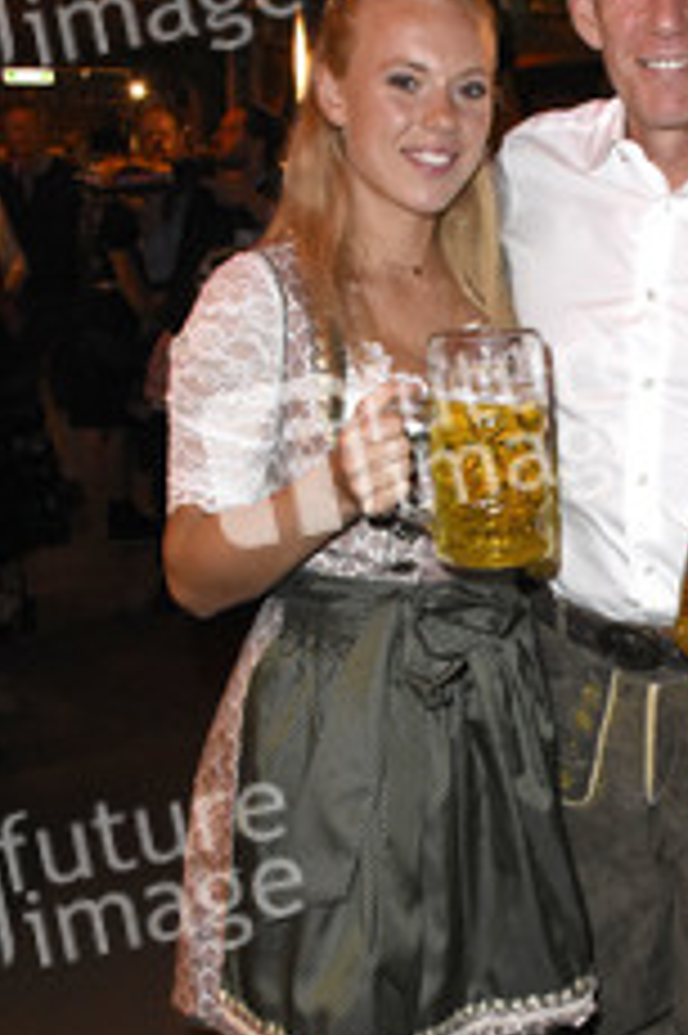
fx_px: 1349
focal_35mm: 47
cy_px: 666
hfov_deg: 27.9
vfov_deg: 41.5
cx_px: 562
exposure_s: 1/60
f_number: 6.3
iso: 5000
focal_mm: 18
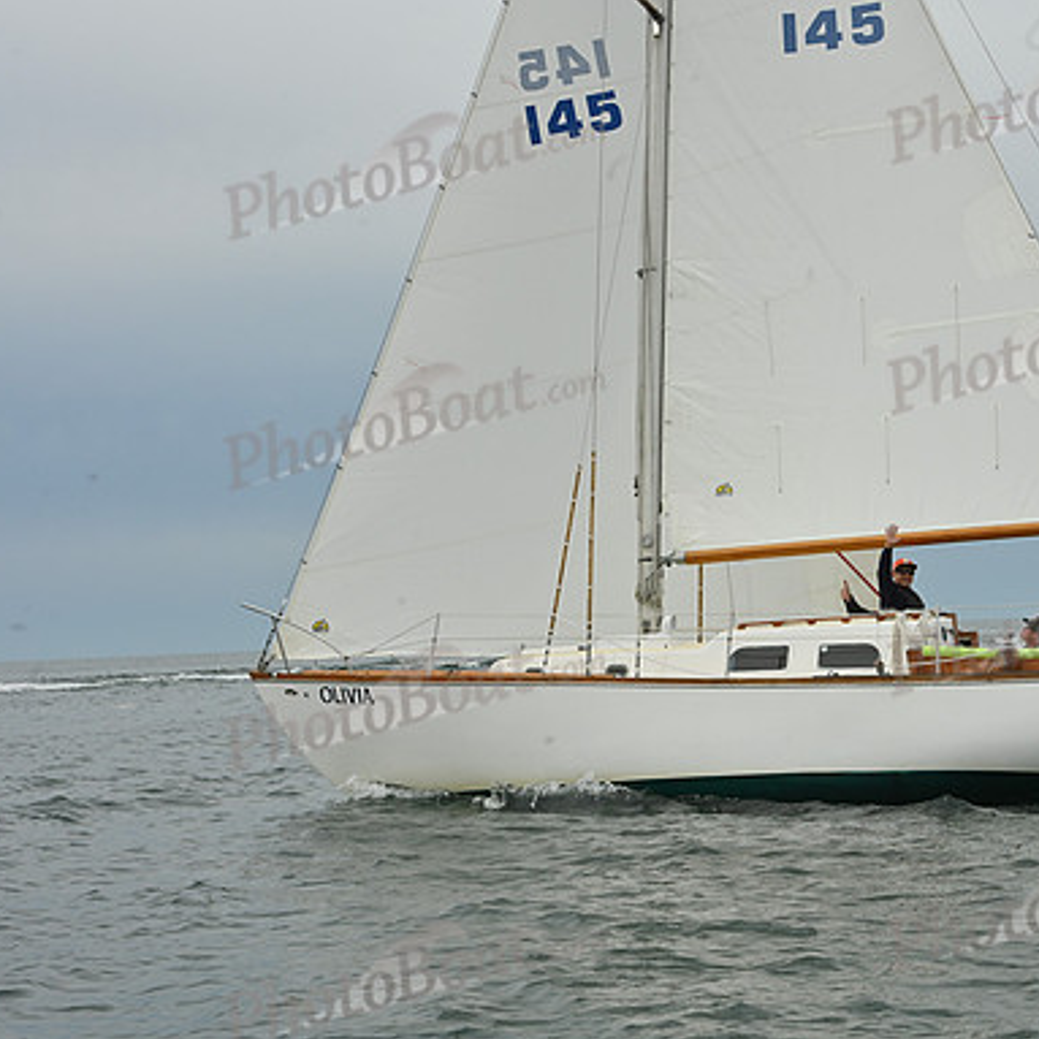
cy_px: 522
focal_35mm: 90
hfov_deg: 19.2
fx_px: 3056
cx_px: 749
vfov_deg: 19.3
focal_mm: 70
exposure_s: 1/800
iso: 320
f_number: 13
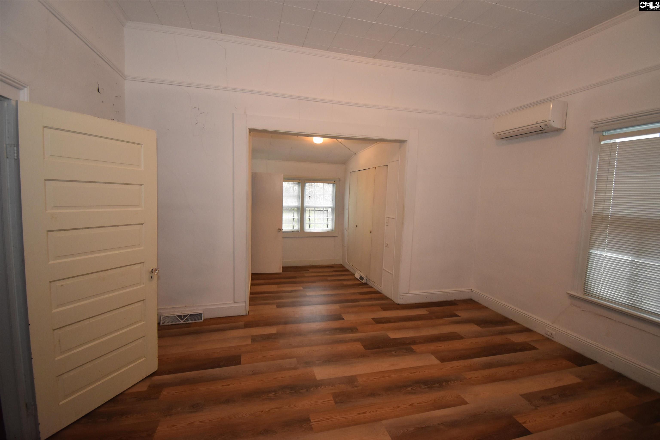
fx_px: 275
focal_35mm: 15
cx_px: 330
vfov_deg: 77.3
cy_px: 220
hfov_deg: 100.4
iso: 1250
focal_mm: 10
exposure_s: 1/125
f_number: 4.5
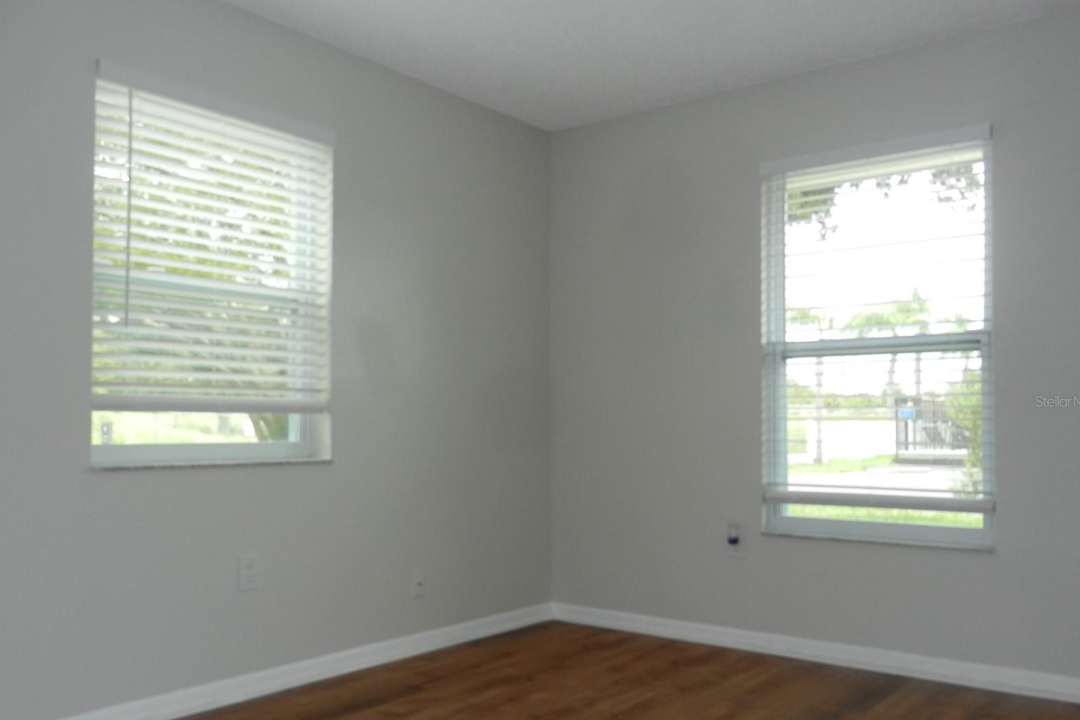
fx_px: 930
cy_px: 401
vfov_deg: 42.3
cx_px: 546
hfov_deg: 60.3
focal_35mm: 31
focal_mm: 5.1
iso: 160
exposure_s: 1/100
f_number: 3.6
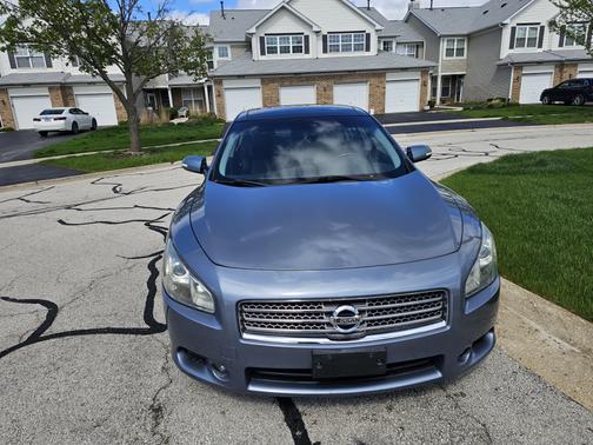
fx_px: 394
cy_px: 222
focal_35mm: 23
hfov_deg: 73.9
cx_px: 296
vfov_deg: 58.9
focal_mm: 6.3
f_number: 1.7
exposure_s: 1/703
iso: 10
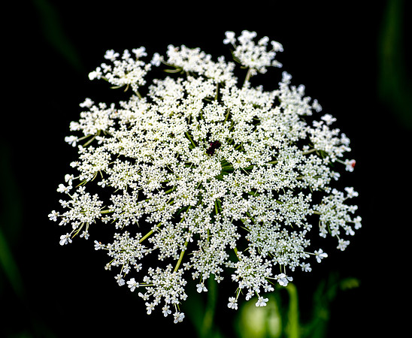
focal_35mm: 103
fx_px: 1269
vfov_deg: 15.2
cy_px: 169
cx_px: 254
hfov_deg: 18.4
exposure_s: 1/60
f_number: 8
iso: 200
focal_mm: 90
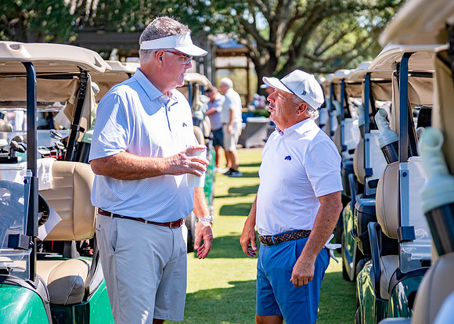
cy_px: 179
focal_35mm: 79
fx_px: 1022
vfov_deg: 18.0
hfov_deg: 25.0
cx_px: 261
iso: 400
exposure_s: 1/2500
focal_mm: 62
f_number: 2.8
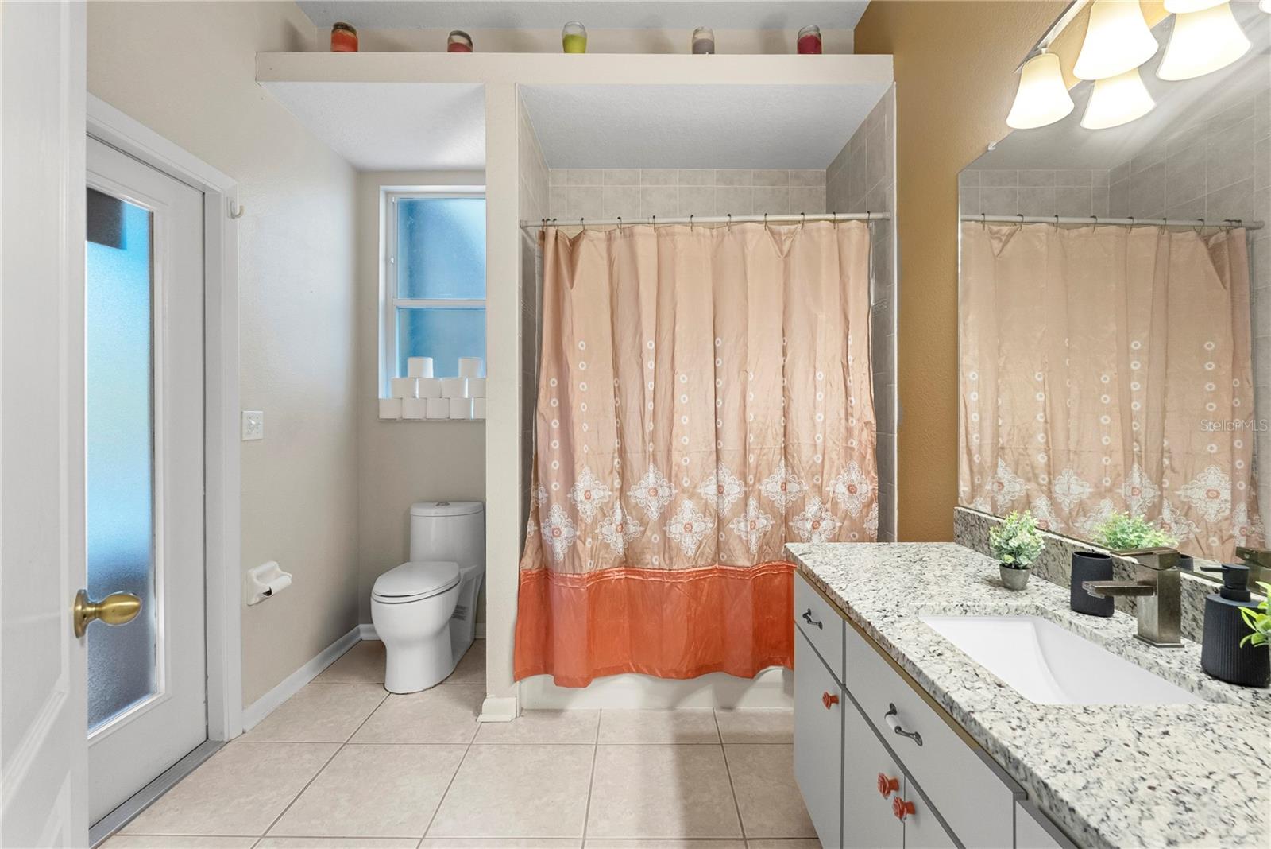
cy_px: 424
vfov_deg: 72.1
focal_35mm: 16
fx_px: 583
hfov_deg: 95.0
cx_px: 636
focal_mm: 16.5
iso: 2000
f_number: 9
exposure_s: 1/6
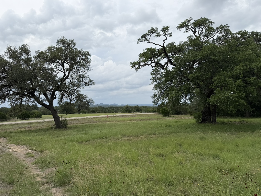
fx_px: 196
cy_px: 100
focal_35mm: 26
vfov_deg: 53.1
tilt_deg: +1.1
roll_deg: +2.0
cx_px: 121
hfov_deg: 67.2
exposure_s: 1/3021
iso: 80
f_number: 1.78
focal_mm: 6.76
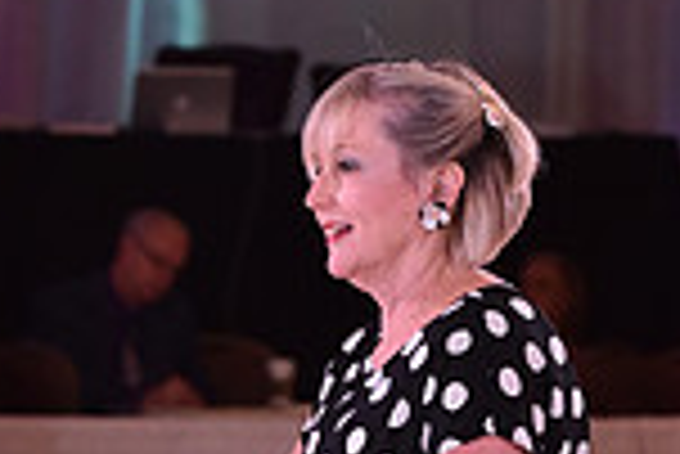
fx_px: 8697
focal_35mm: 460
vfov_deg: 3.0
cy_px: 733
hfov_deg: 4.5
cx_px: 115
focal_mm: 120
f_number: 5.6
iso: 2000
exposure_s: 1/250
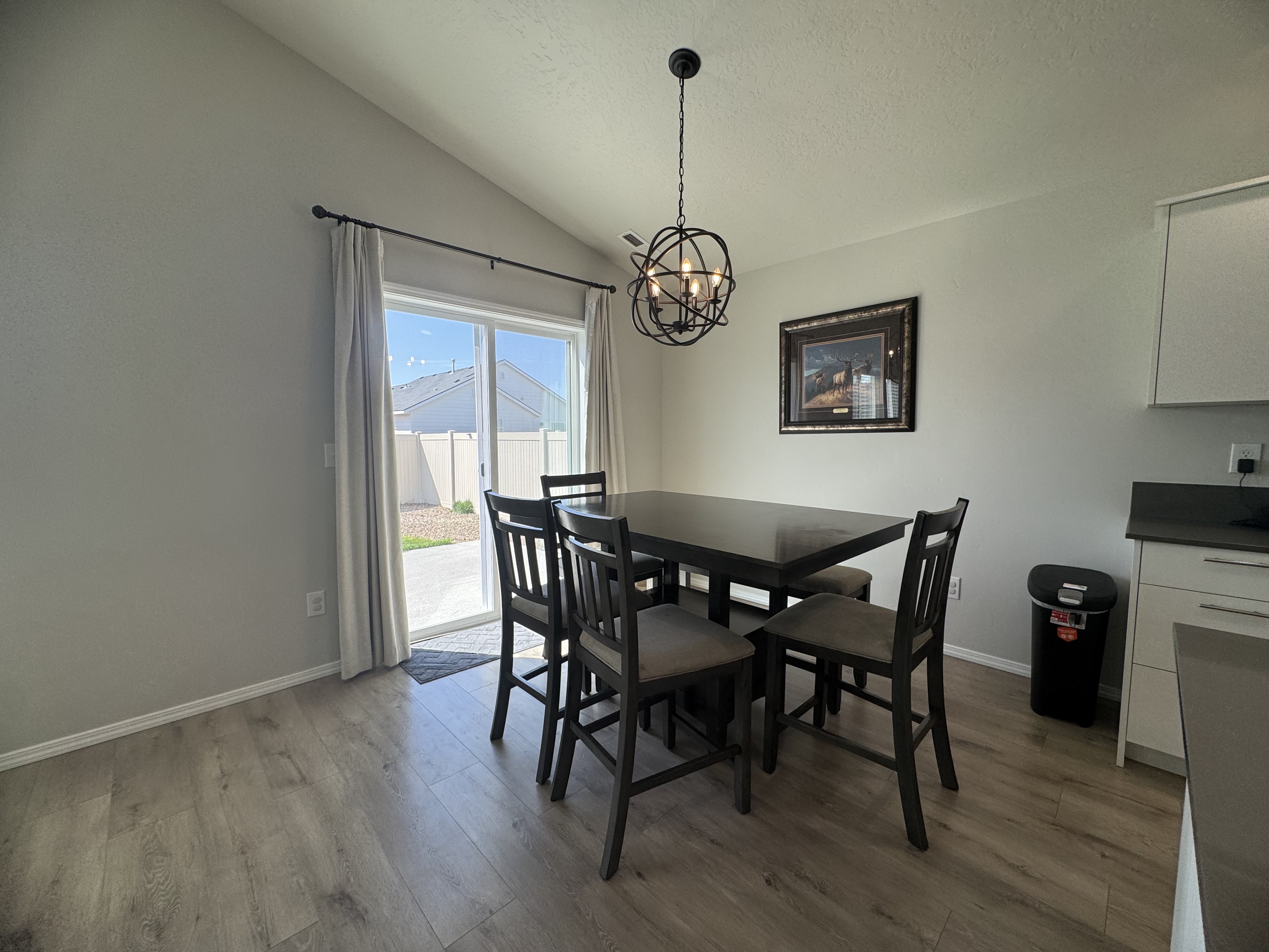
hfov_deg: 102.1
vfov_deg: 85.7
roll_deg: -0.3
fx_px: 513
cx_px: 634
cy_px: 476
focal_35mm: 14
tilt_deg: -5.2
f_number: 2.2
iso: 40
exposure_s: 1/291
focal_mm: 2.22
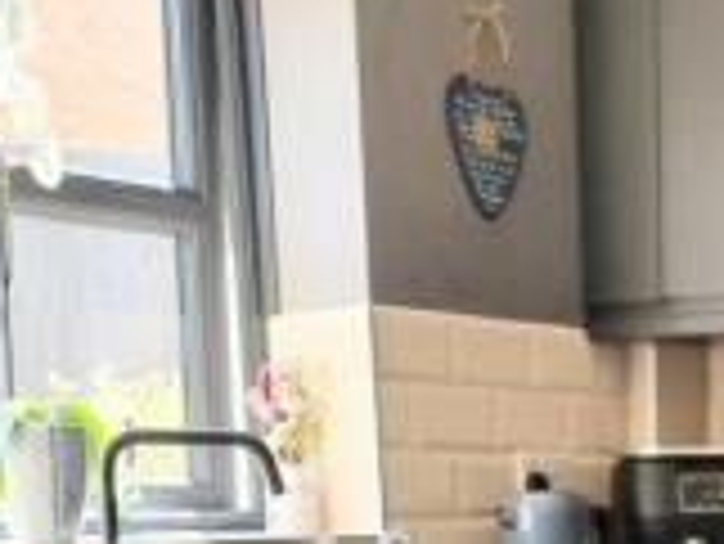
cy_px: 865
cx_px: 713
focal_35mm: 87
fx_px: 1821
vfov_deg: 15.4
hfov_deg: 21.7
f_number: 1.8
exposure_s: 1/100
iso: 80
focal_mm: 6.7
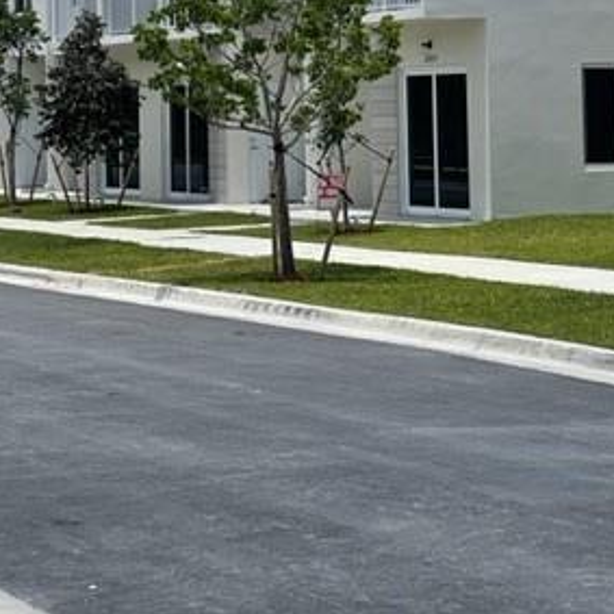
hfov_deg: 13.6
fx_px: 2569
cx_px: 171
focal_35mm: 128
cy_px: -41
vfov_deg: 13.4
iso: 20
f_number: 2.2
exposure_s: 1/1597
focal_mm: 7.5
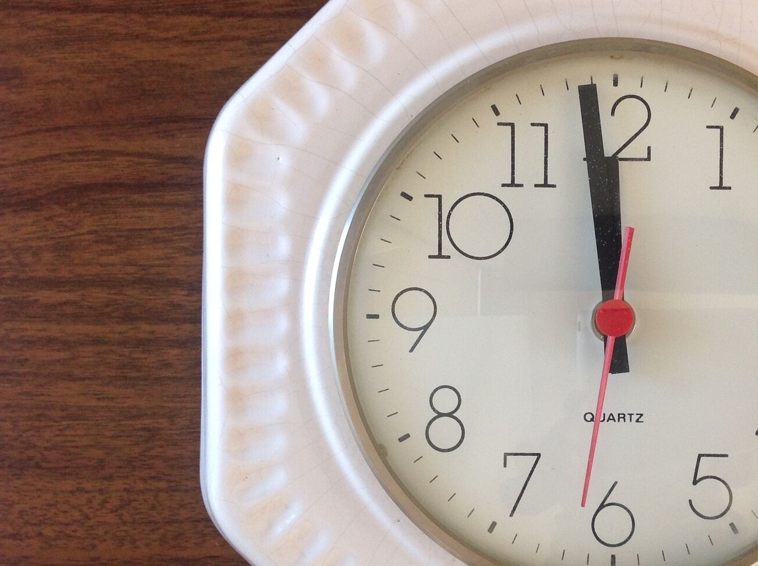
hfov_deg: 34.7
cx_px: 583
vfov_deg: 26.9
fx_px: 1181
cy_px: 326
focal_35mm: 54
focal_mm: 4.28
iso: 80
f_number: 2.4
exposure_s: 1/60
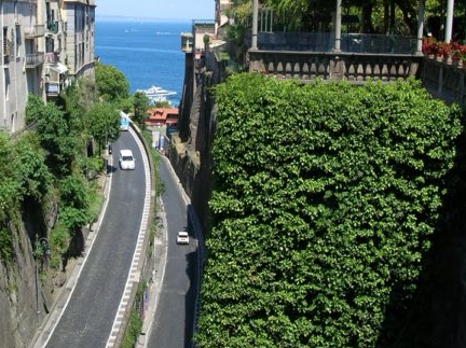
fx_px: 672
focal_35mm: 50
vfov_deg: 28.9
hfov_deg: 37.8
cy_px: 130
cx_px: 155
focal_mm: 6
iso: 50
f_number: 3.7
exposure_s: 1/473
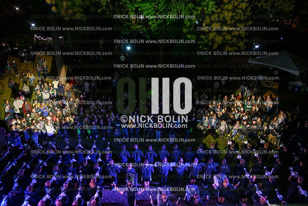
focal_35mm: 24
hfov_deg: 73.7
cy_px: 103
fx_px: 205
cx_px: 154
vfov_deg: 53.2
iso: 6400
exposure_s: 1/100
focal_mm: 24
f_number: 4
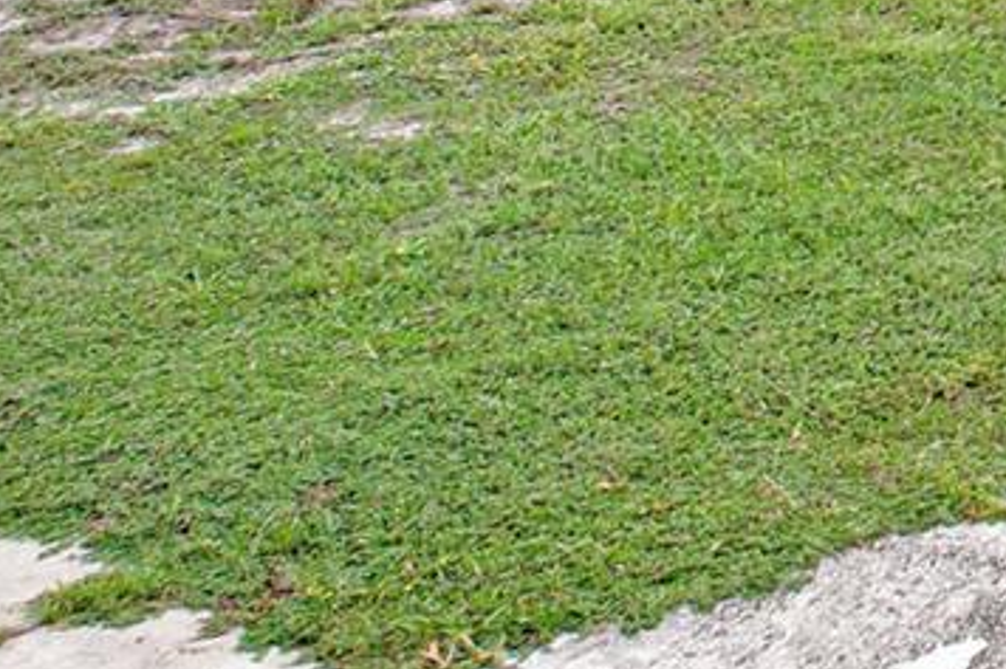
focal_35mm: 99
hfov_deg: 16.7
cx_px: 1874
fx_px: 2765
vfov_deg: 12.2
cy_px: -697
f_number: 2.8
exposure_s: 1/400
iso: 200
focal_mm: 8.38
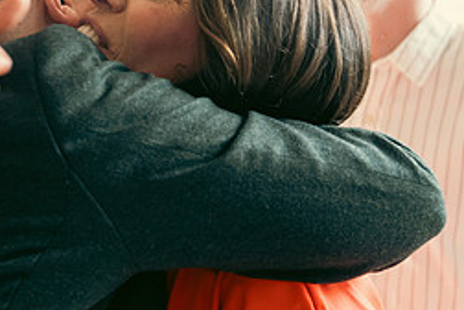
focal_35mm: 92
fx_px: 1186
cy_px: 197
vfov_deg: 14.8
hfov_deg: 21.7
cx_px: 50
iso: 1600
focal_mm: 40
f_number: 3.5
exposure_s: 1/160
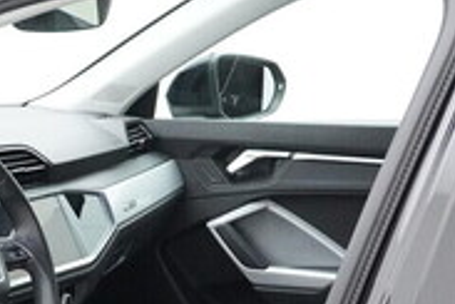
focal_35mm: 108
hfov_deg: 17.9
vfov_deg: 12.2
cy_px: 429
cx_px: -114
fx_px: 1365
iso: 6400
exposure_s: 1/250
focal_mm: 24
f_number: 6.3
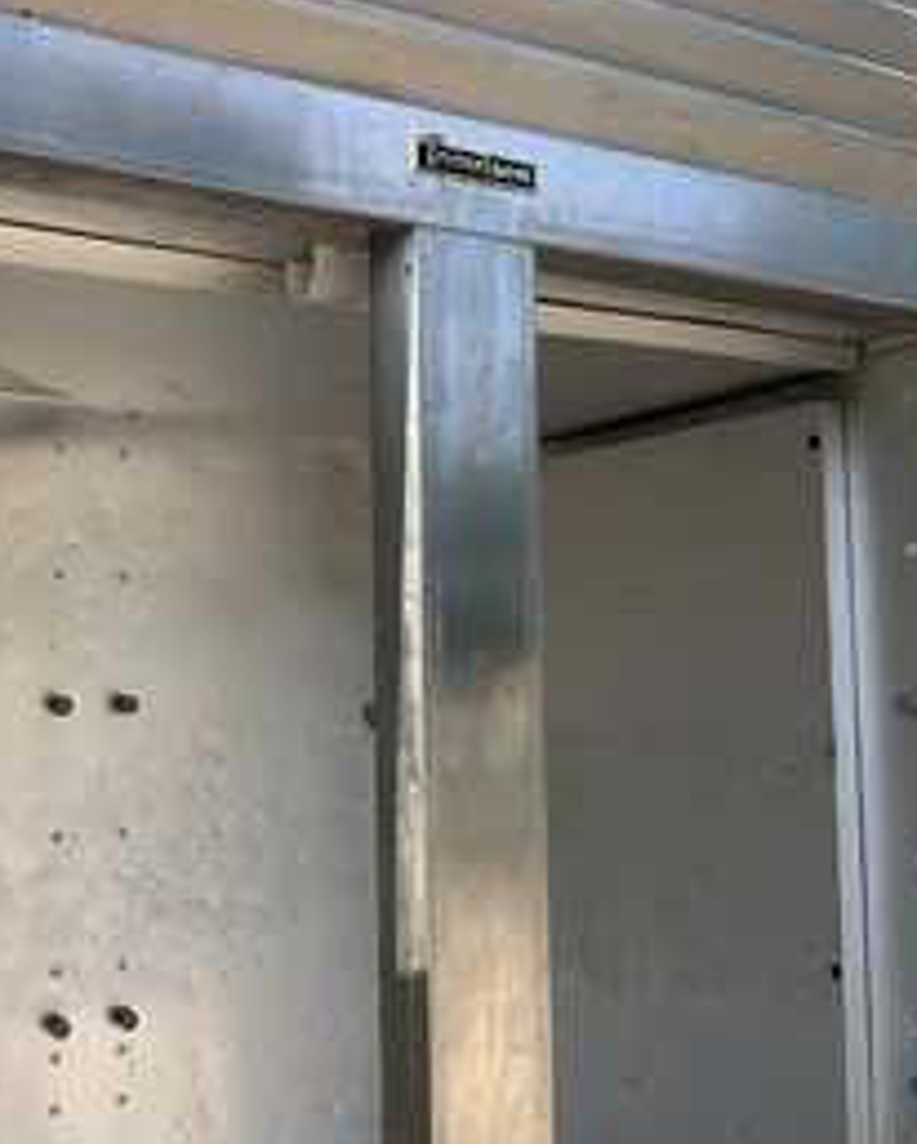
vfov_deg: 42.0
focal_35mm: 44
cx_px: 227
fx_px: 1491
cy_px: 570
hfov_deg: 33.5
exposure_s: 1/770
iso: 25
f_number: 1.8
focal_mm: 3
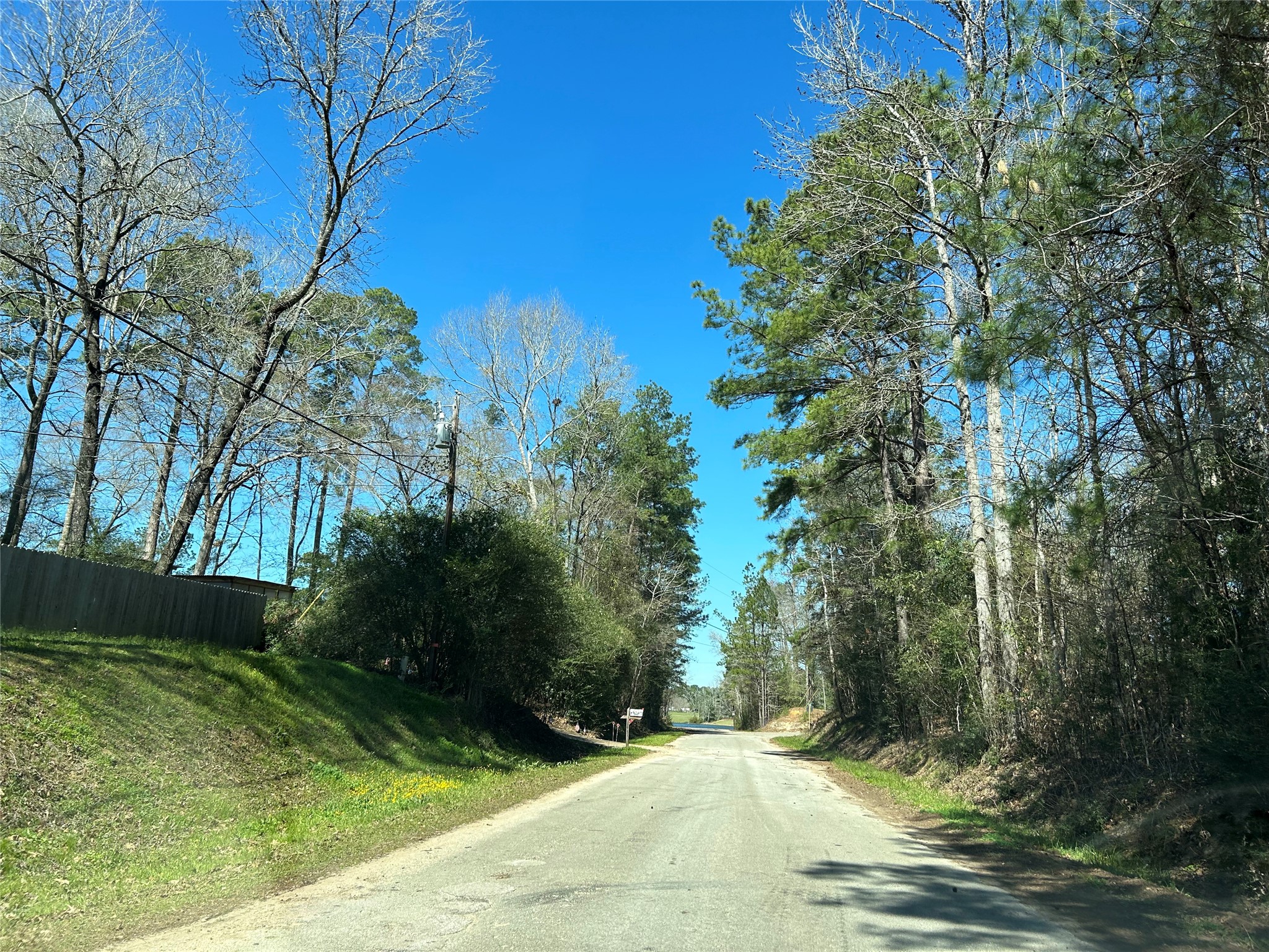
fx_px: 953
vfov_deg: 53.1
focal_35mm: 26
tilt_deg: +15.3
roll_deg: -2.8
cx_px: 634
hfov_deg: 67.3
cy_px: 476
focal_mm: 5.7
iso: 50
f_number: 1.5
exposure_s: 1/1869
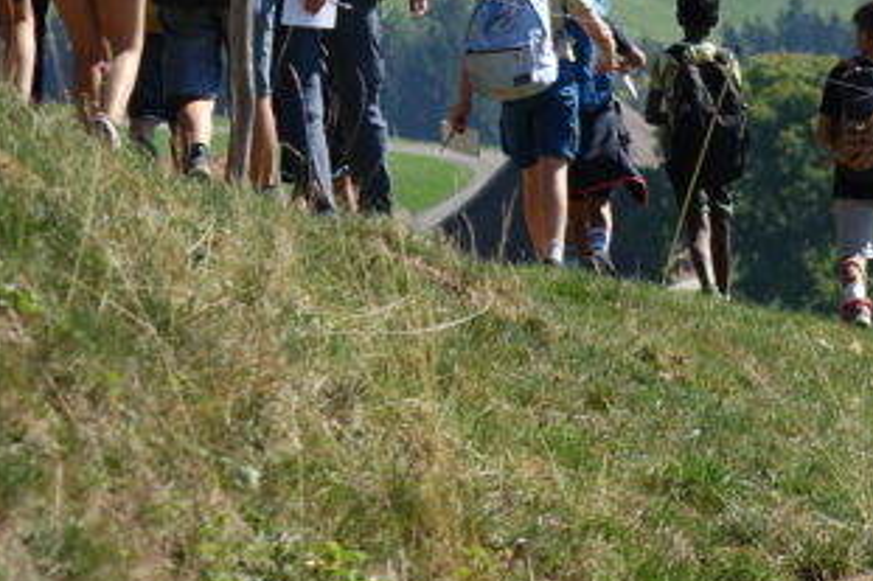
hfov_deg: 4.3
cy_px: -53
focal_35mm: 482
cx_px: 693
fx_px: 11682
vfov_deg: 2.8
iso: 125
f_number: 4
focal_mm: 71.67
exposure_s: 1/800
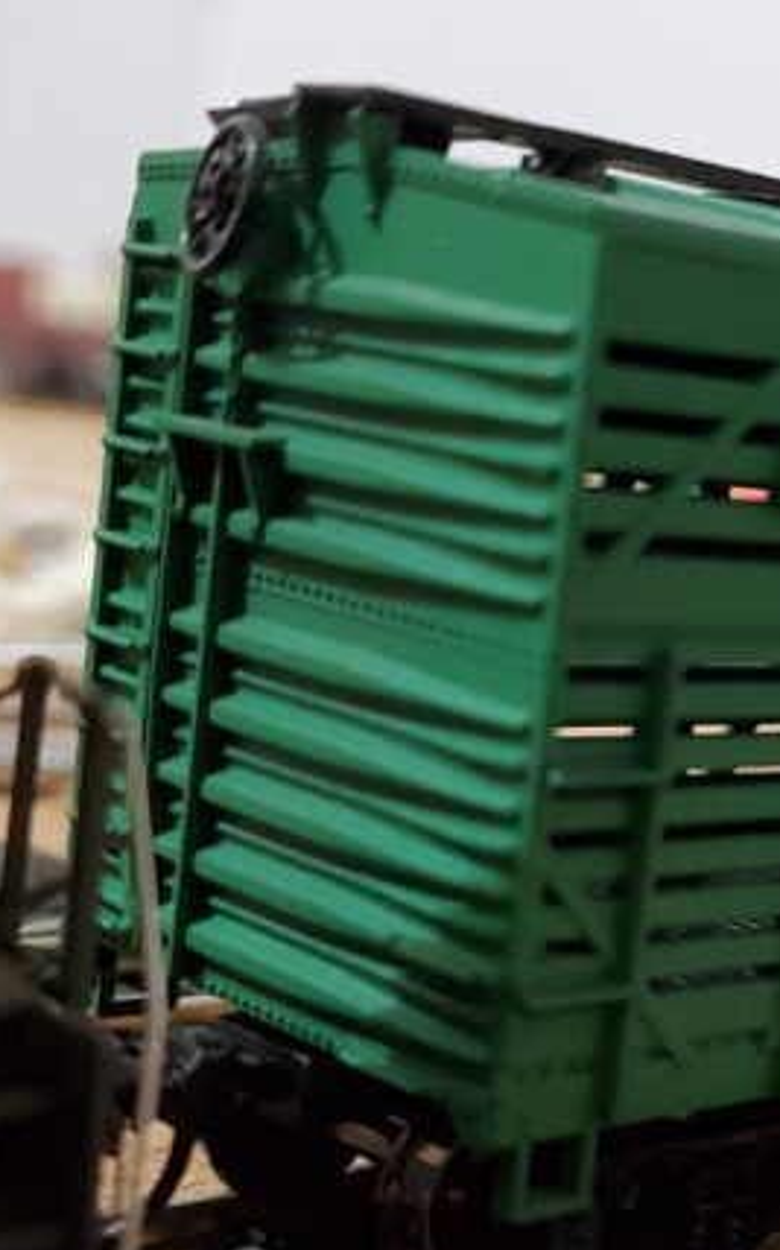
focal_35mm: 66
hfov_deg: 18.9
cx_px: 873
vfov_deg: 31.0
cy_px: 765
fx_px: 2248
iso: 640
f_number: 1.5
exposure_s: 1/20
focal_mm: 4.3
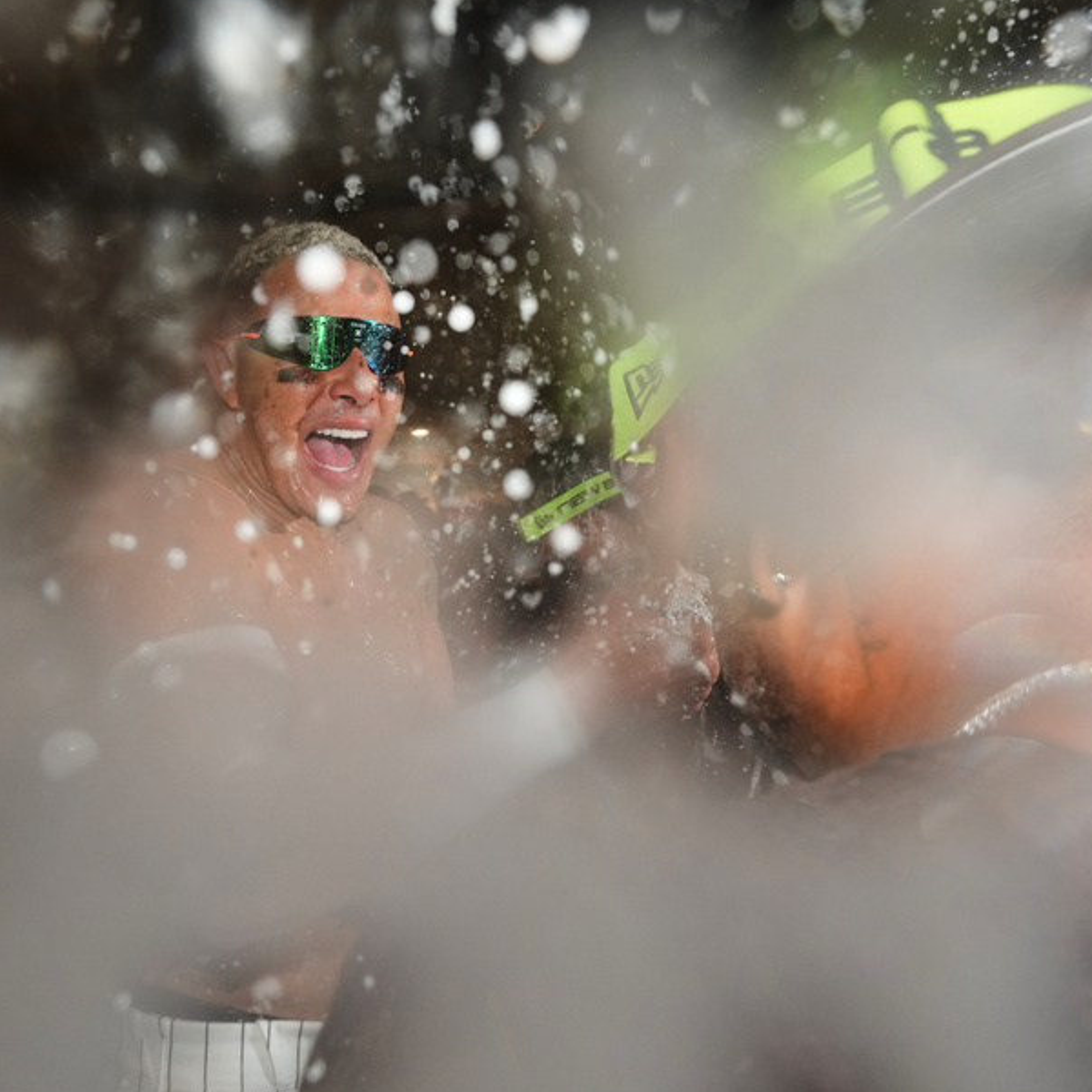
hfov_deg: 55.5
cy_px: 570
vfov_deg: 55.6
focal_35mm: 29
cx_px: 479
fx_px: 1035
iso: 1600
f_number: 5
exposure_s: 1/80
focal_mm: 20
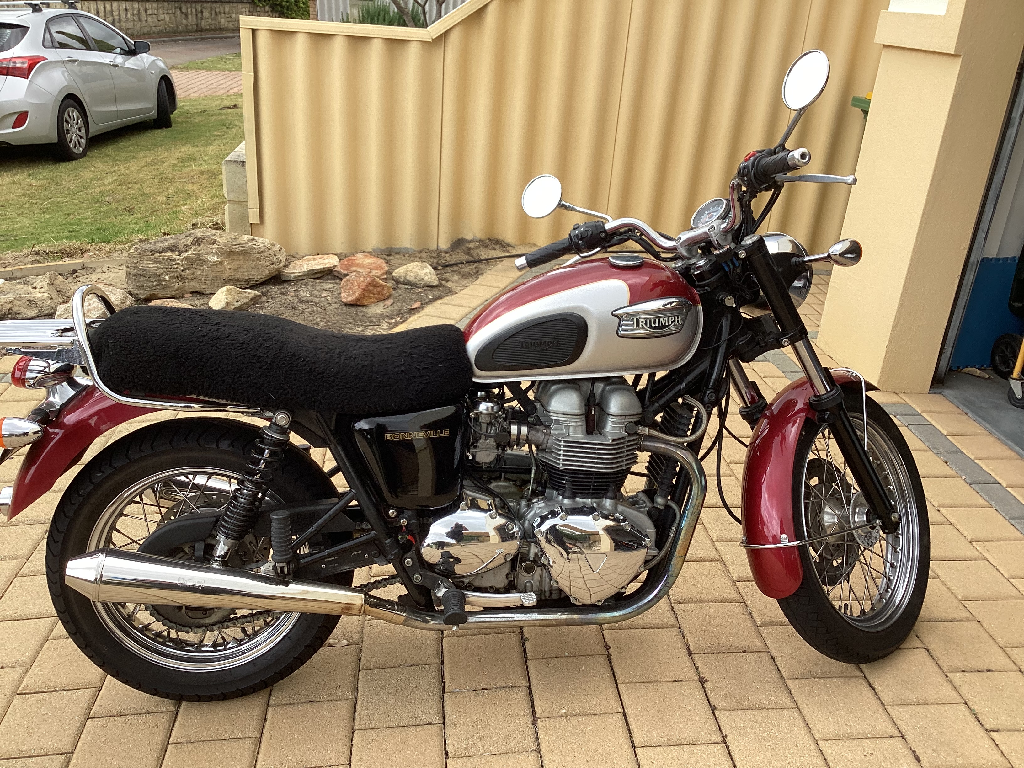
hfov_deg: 58.4
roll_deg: -6.0
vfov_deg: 45.4
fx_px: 917
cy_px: 384
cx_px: 512
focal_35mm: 31
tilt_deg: -23.3
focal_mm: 3.3
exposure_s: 1/342
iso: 25
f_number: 2.4
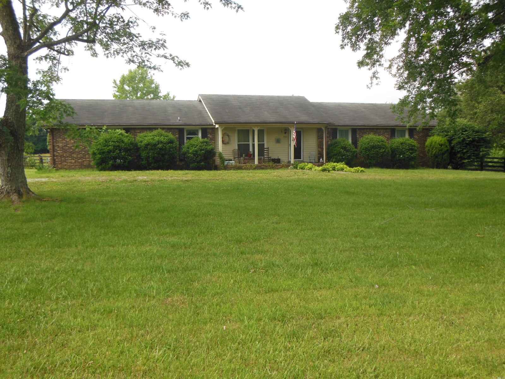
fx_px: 481
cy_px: 190
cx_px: 252
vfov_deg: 42.9
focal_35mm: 33
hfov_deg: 55.4
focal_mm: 6
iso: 125
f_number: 3.5
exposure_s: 1/640
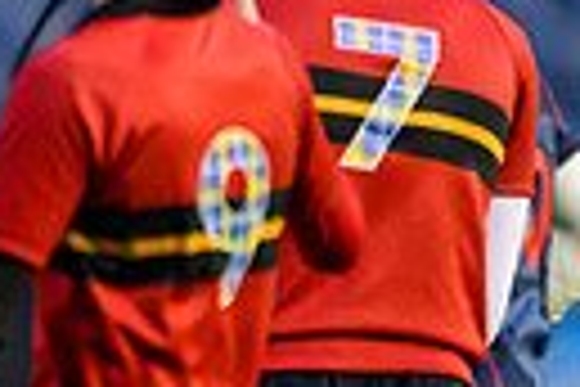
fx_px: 40532
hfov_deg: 0.8
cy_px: 403
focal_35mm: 2516
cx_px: -634
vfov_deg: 0.5
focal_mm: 560
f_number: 4
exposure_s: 1/1000
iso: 8000
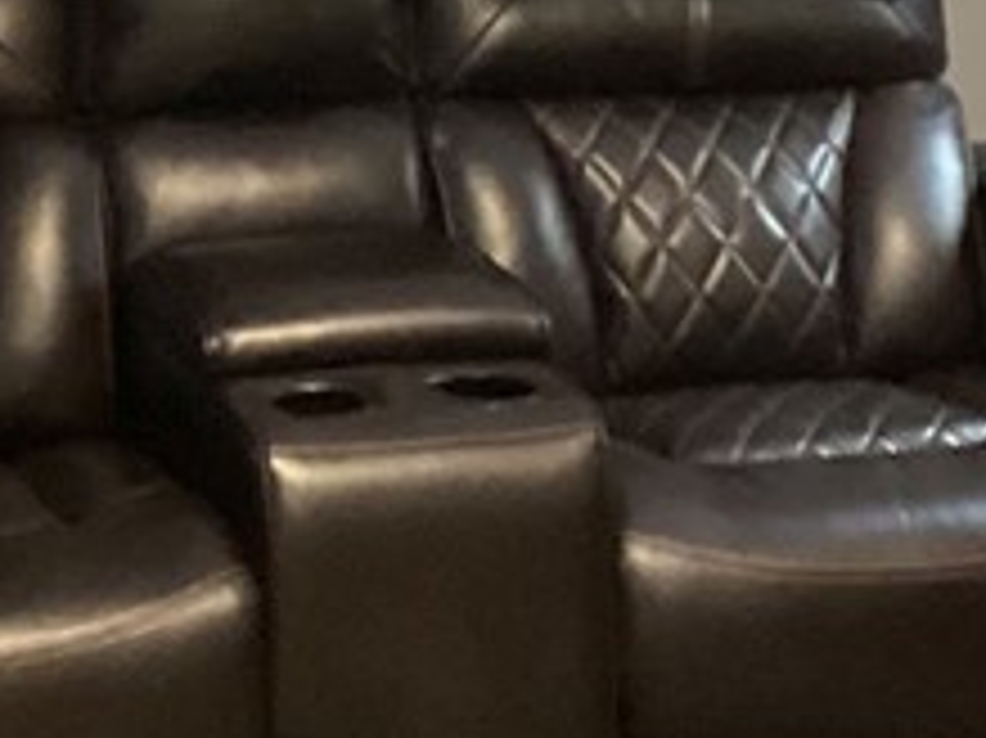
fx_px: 4128
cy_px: -148
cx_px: 531
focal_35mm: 145
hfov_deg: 13.6
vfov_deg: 10.1
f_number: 2.4
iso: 640
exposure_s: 1/30
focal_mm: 3.3
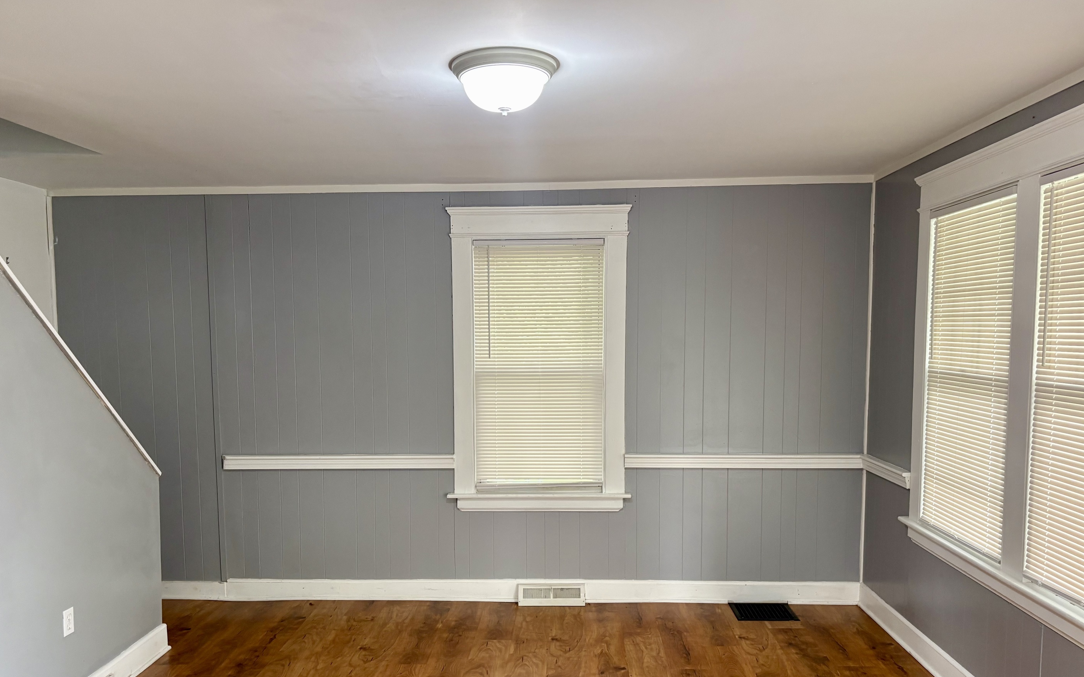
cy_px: 404
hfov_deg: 66.5
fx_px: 827
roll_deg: +1.1
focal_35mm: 28
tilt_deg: -5.3
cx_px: 536
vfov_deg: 44.3
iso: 160
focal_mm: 5.96
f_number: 1.6
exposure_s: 1/60
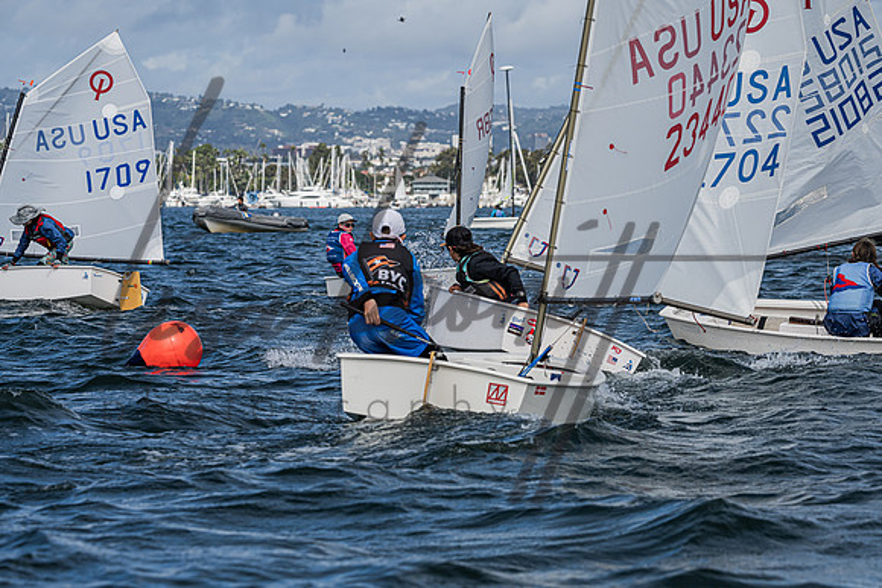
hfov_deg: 12.1
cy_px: 294
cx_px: 443
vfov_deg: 8.1
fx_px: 4162
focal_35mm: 170
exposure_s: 1/1250
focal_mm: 165
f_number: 9
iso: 320
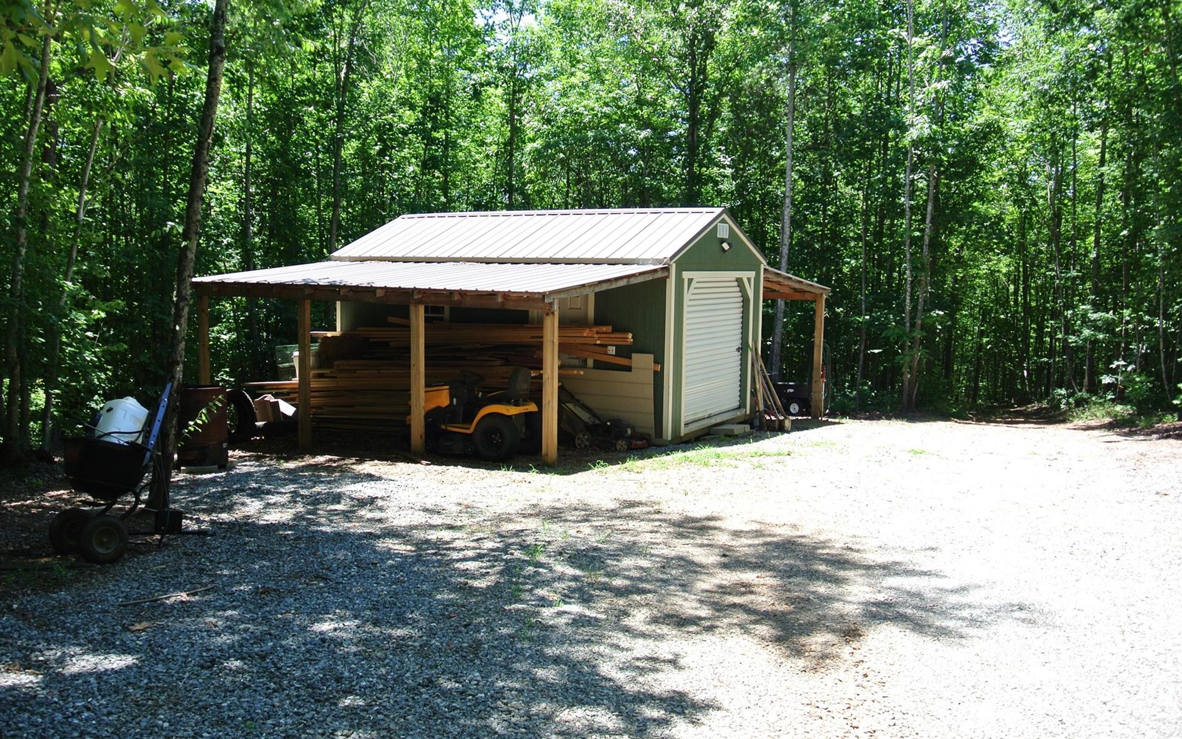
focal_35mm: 30
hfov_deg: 62.8
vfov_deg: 41.8
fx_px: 966
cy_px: 382
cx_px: 542
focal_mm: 10
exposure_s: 1/200
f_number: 4
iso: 100
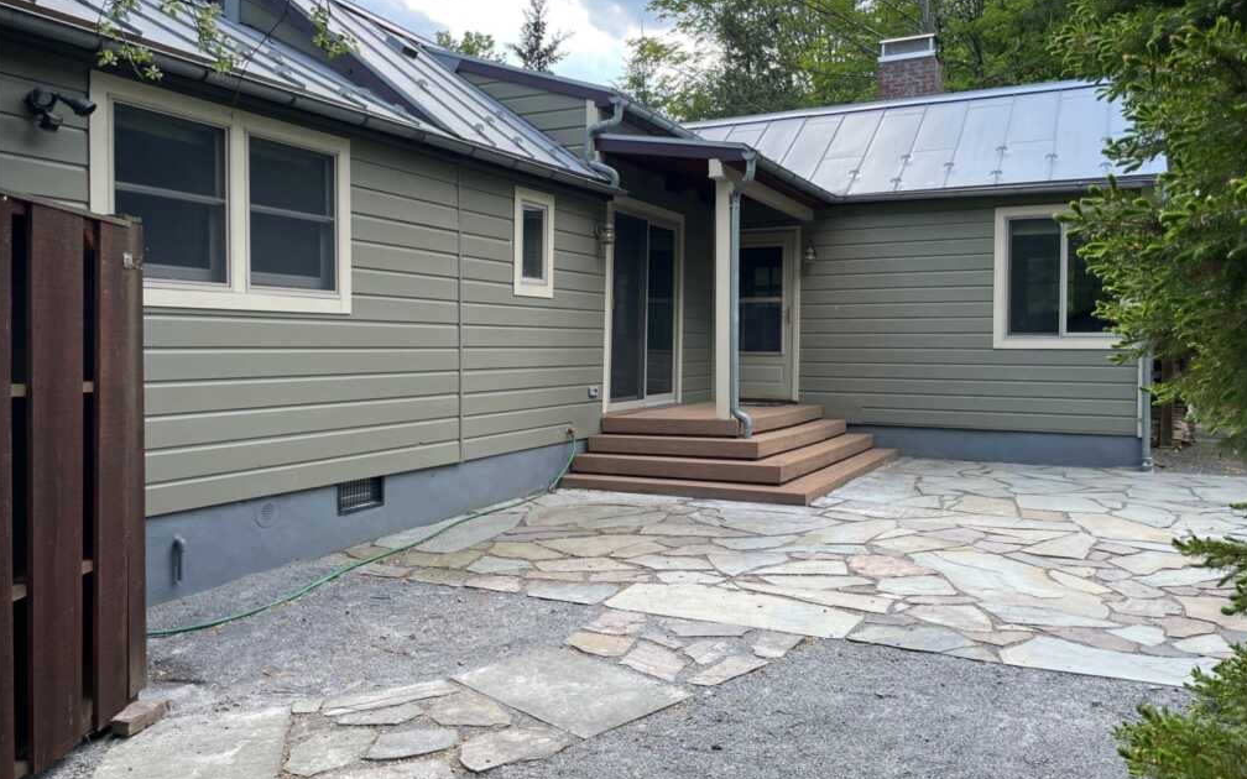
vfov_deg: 44.5
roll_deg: -0.3
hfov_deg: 66.5
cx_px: 627
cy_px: 368
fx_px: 952
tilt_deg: -1.0
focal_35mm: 28
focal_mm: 4.2
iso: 32
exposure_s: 1/716
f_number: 1.6
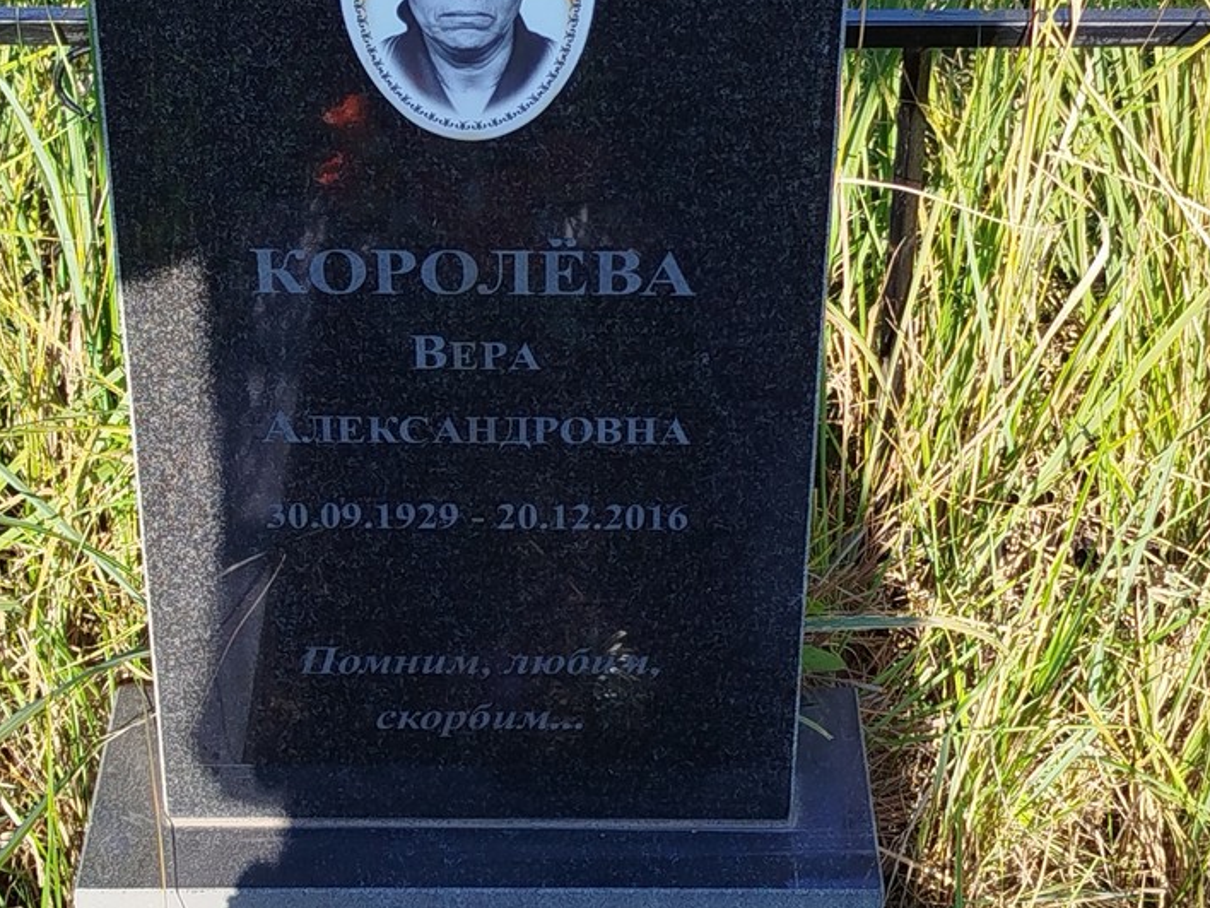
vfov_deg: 18.9
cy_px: 422
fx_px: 2726
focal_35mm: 78
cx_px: 557
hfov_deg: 25.0
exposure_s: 1/425
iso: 50
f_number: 1.7
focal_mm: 5.31
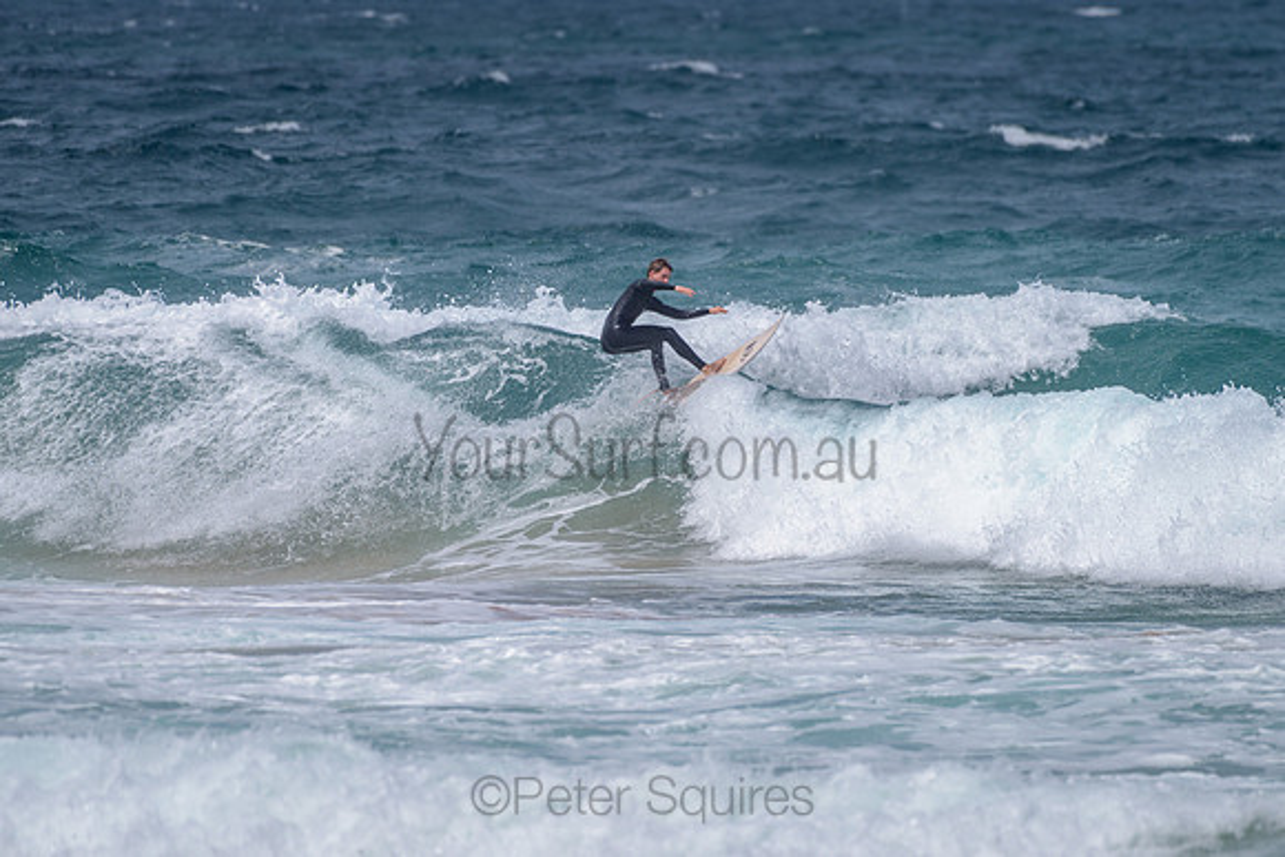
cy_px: 372
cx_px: 718
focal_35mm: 613
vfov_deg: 2.2
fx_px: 21897
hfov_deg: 3.4
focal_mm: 500
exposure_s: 1/2000
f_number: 5.6
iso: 90
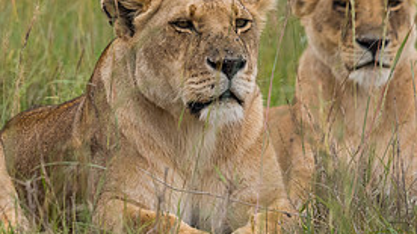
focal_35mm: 1009
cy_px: 24
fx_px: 11152
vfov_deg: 1.2
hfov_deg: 2.1
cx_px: 47
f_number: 8
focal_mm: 300
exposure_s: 1/2000
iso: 900
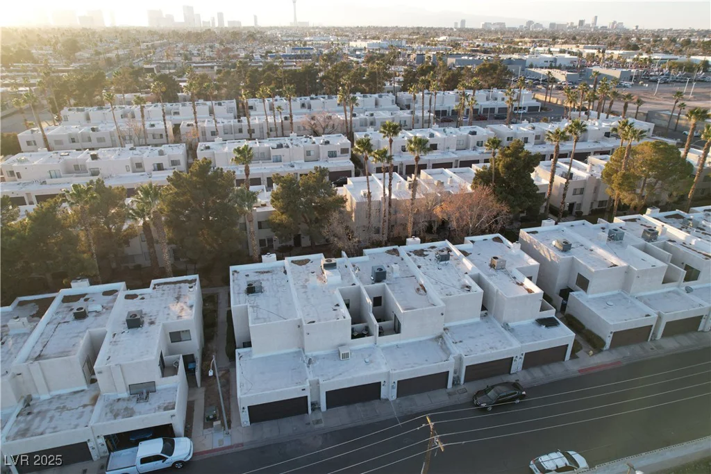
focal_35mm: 22
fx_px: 435
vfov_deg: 57.2
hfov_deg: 78.6
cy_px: 237
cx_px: 356
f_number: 2.8
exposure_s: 1/500
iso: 200
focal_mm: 8.38
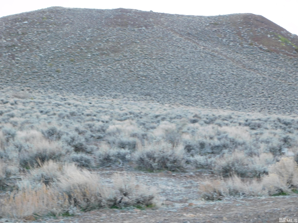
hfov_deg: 21.5
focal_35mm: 91
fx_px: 783
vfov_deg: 16.2
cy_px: 112
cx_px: 149
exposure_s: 1/30
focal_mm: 16.1
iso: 140
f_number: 4.5
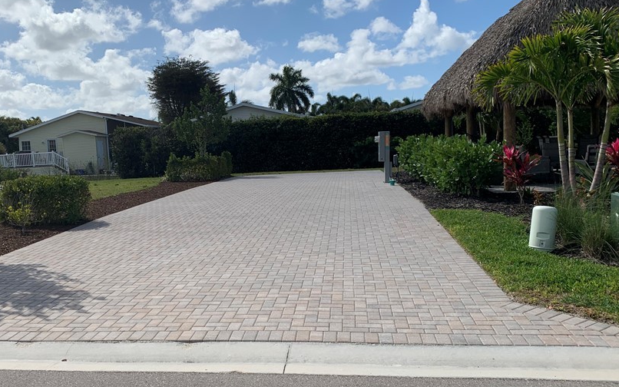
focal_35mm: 35
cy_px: 202
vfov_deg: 36.3
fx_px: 591
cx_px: 256
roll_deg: +2.8
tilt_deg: -5.7
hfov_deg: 55.0
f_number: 1.8
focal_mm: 4.25
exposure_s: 1/4464
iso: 25
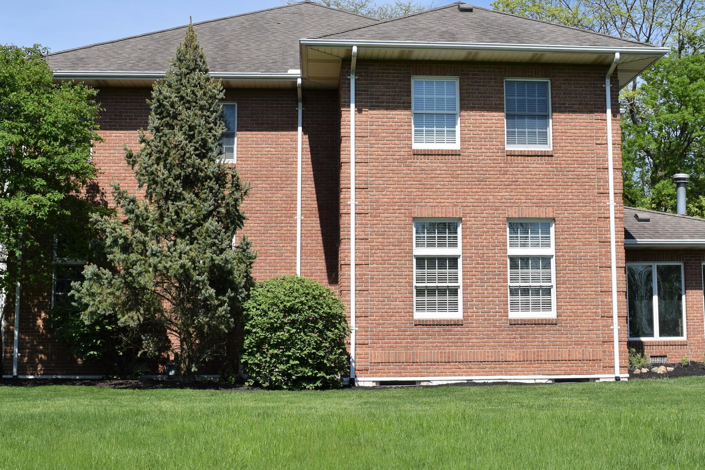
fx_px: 960
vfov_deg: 27.5
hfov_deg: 40.3
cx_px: 399
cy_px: 221
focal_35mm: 49
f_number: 9
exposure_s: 1/320
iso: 100
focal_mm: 22
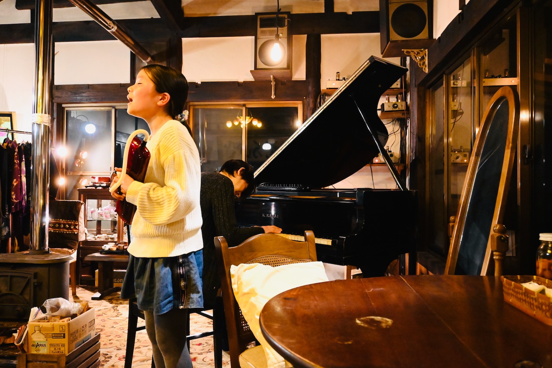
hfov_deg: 63.2
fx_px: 448
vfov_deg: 44.6
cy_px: 184
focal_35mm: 29
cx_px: 276
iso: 5600
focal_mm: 19.5
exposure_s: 1/30
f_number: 3.8
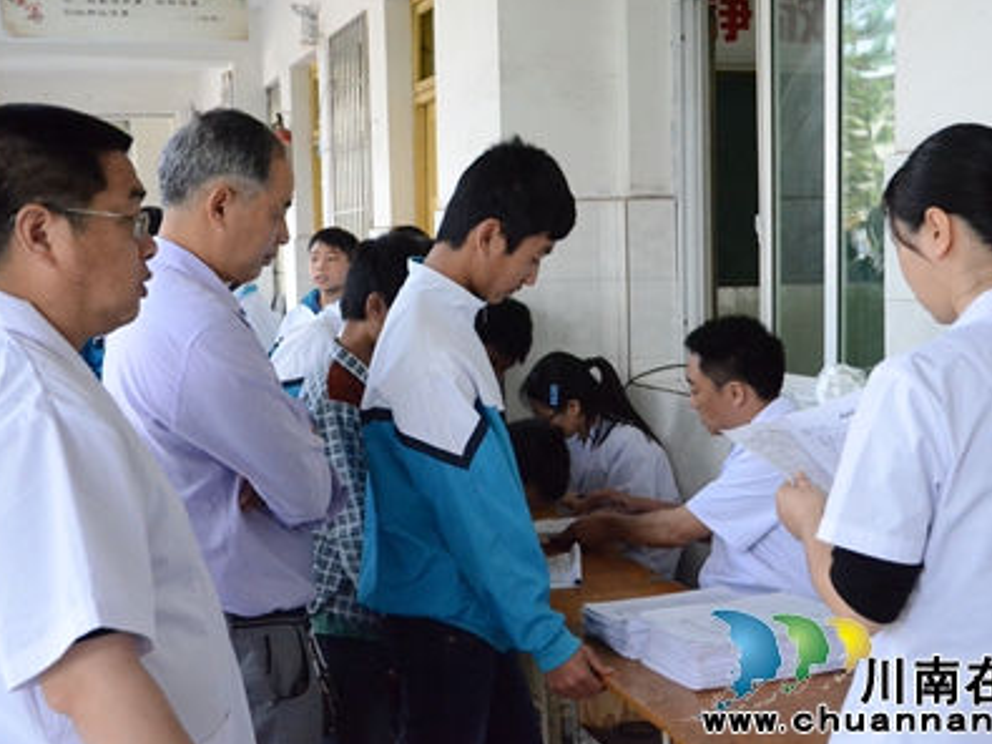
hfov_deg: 37.5
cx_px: 535
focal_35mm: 51
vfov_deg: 28.5
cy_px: 366
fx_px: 1461
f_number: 5.6
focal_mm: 28
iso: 5000
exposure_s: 1/800
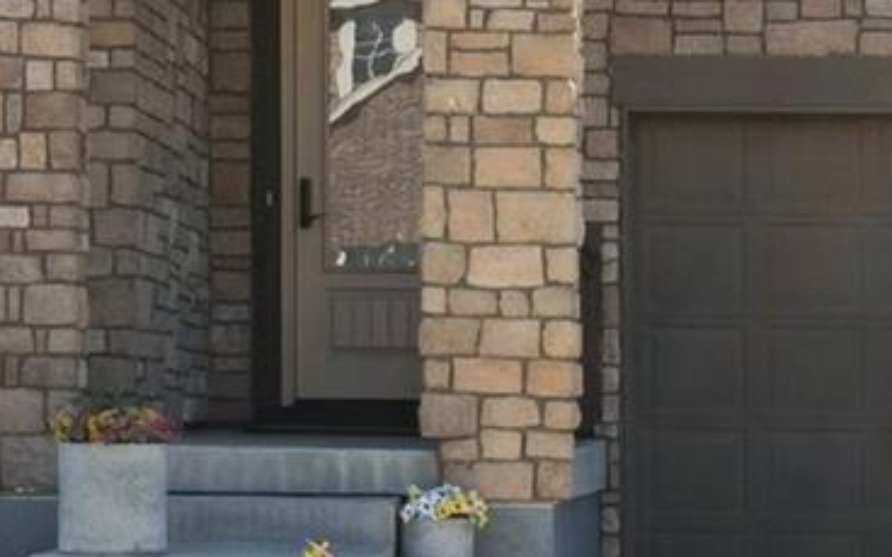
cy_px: -317
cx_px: 790
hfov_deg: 13.4
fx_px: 3768
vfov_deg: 8.3
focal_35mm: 155
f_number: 11
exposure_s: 1/640
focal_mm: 35
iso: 640
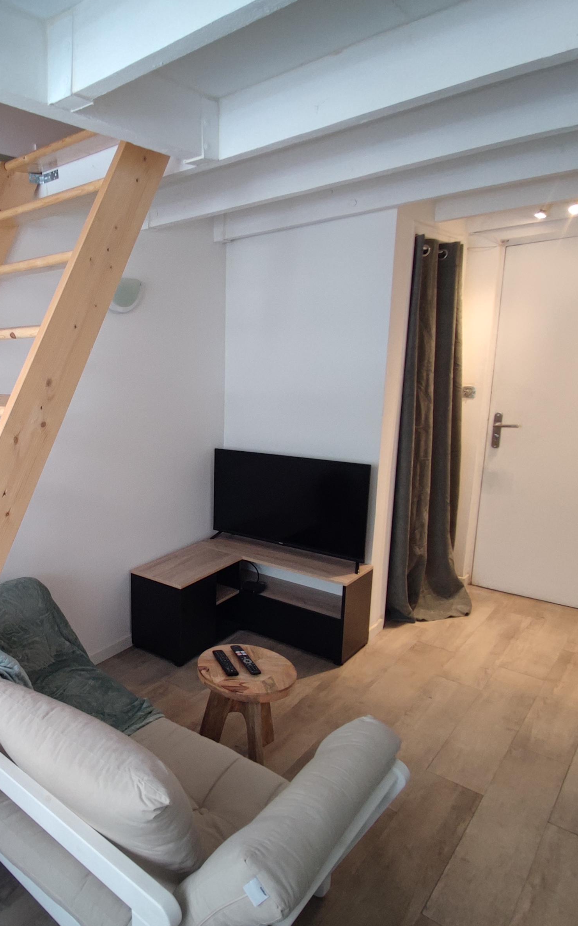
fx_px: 555
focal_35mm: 22
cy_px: 475
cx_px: 63
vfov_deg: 79.6
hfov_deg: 49.4
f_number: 2.2
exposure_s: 1/33
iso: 252
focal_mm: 1.65
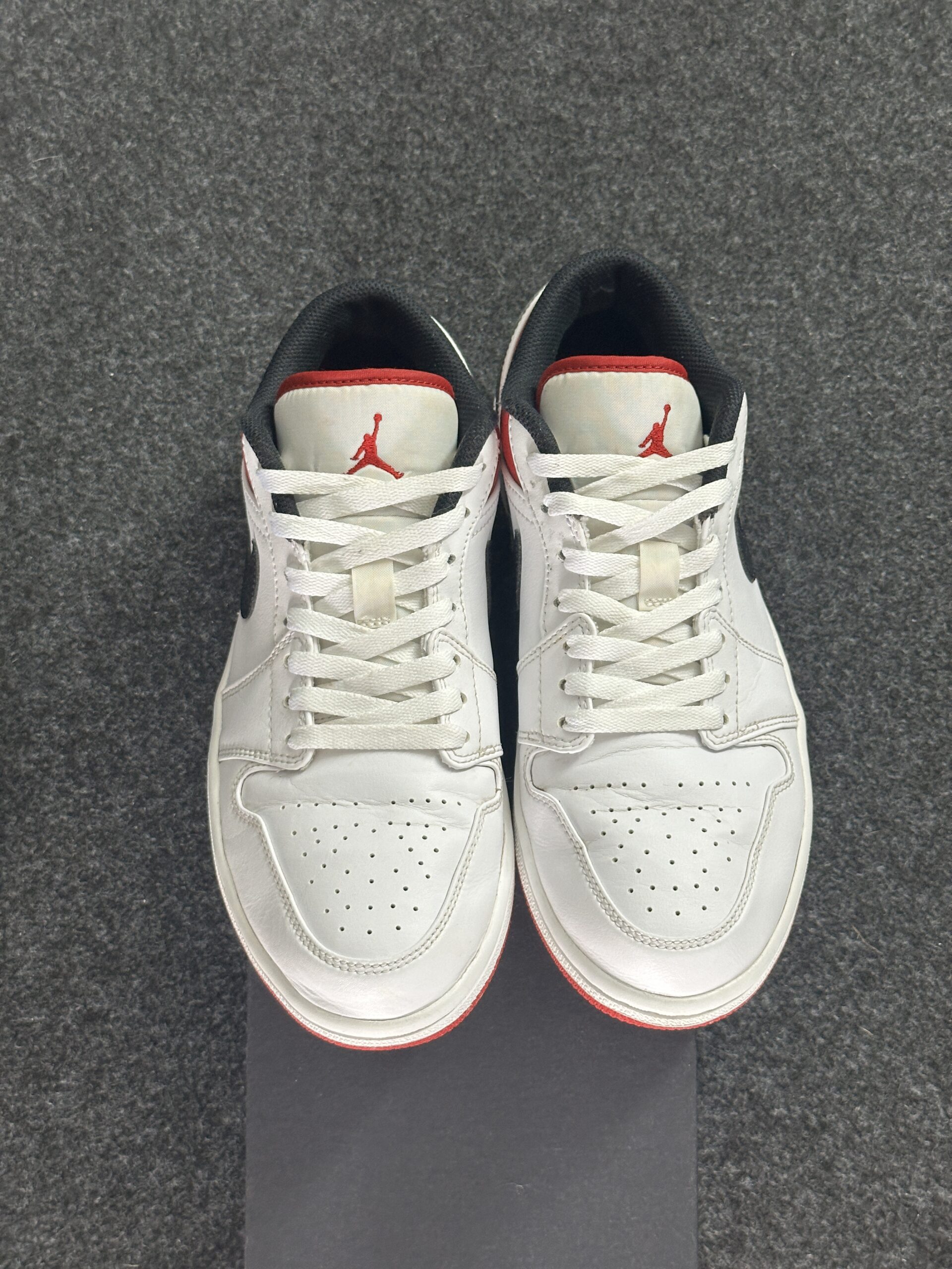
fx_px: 1760
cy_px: 634
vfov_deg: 39.7
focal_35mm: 48
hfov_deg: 30.3
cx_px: 476
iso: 160
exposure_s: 1/50
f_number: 1.78
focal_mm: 6.86
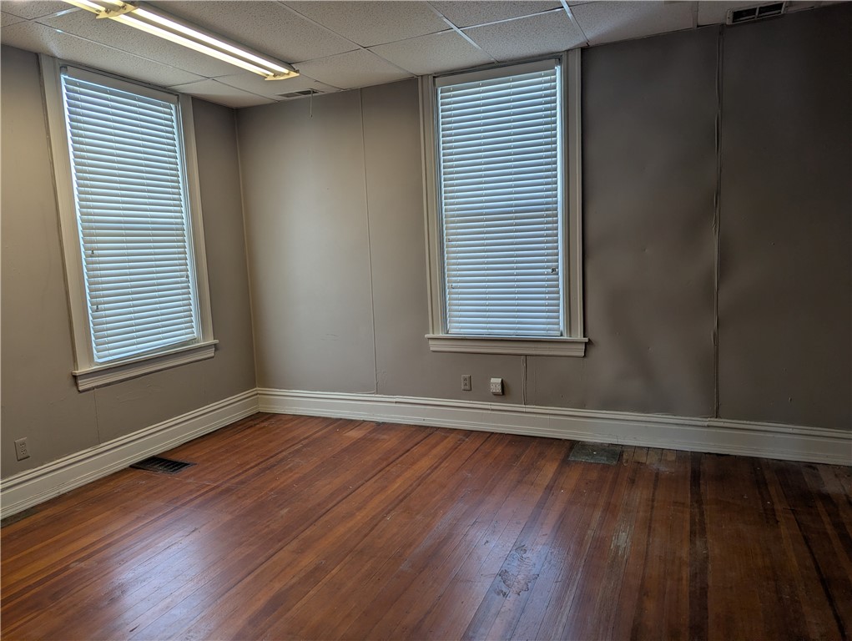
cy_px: 320
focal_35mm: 24
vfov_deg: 56.9
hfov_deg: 71.5
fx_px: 591
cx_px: 426
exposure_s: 1/111
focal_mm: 6.81
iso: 43
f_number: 1.85
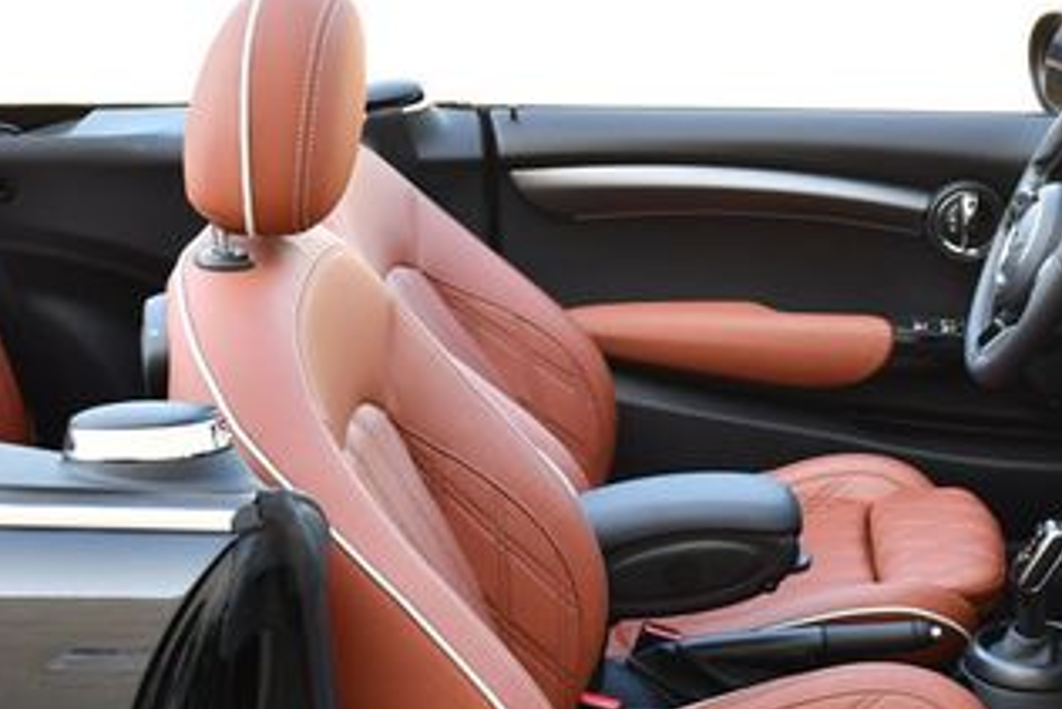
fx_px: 2154
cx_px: 669
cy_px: 521
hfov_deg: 27.6
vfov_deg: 18.6
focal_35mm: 73
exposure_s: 1/250
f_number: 3.5
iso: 400
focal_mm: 18
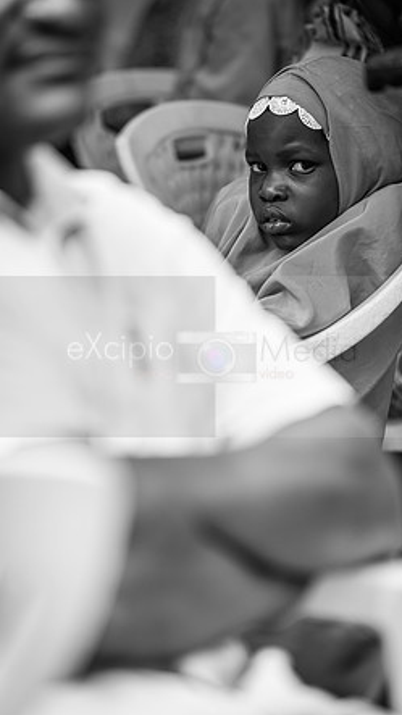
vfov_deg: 10.1
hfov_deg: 5.7
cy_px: 357
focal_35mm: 213
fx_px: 4039
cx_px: 216
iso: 100
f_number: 4
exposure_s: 1/320
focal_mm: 200
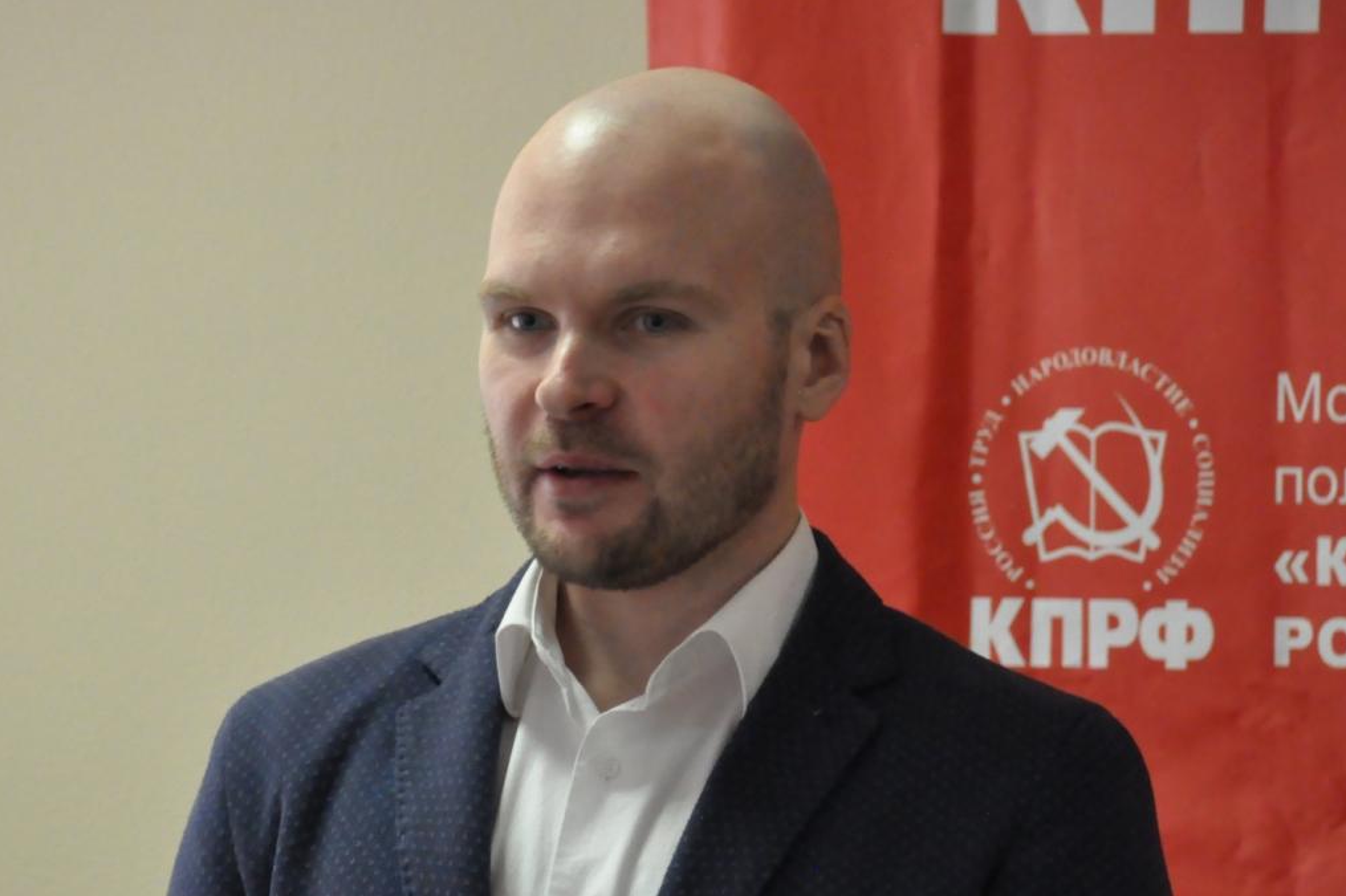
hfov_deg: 5.5
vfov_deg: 3.6
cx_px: 671
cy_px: 447
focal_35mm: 378
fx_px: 14128
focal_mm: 250
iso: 3200
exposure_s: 1/100
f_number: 6.3
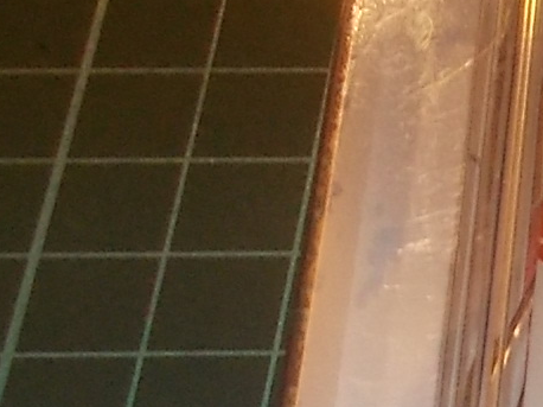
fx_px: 2258
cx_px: 1200
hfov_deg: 11.8
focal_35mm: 144
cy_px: 644
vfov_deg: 9.9
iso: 200
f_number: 3.3
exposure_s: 1/30
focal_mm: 4.1
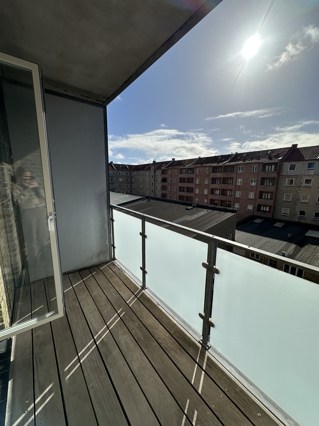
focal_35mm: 14
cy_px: 213
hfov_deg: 85.7
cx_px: 160
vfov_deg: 102.1
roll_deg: -1.6
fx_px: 172
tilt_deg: -10.0
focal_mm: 2.22
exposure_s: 1/4831
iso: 50
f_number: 2.2
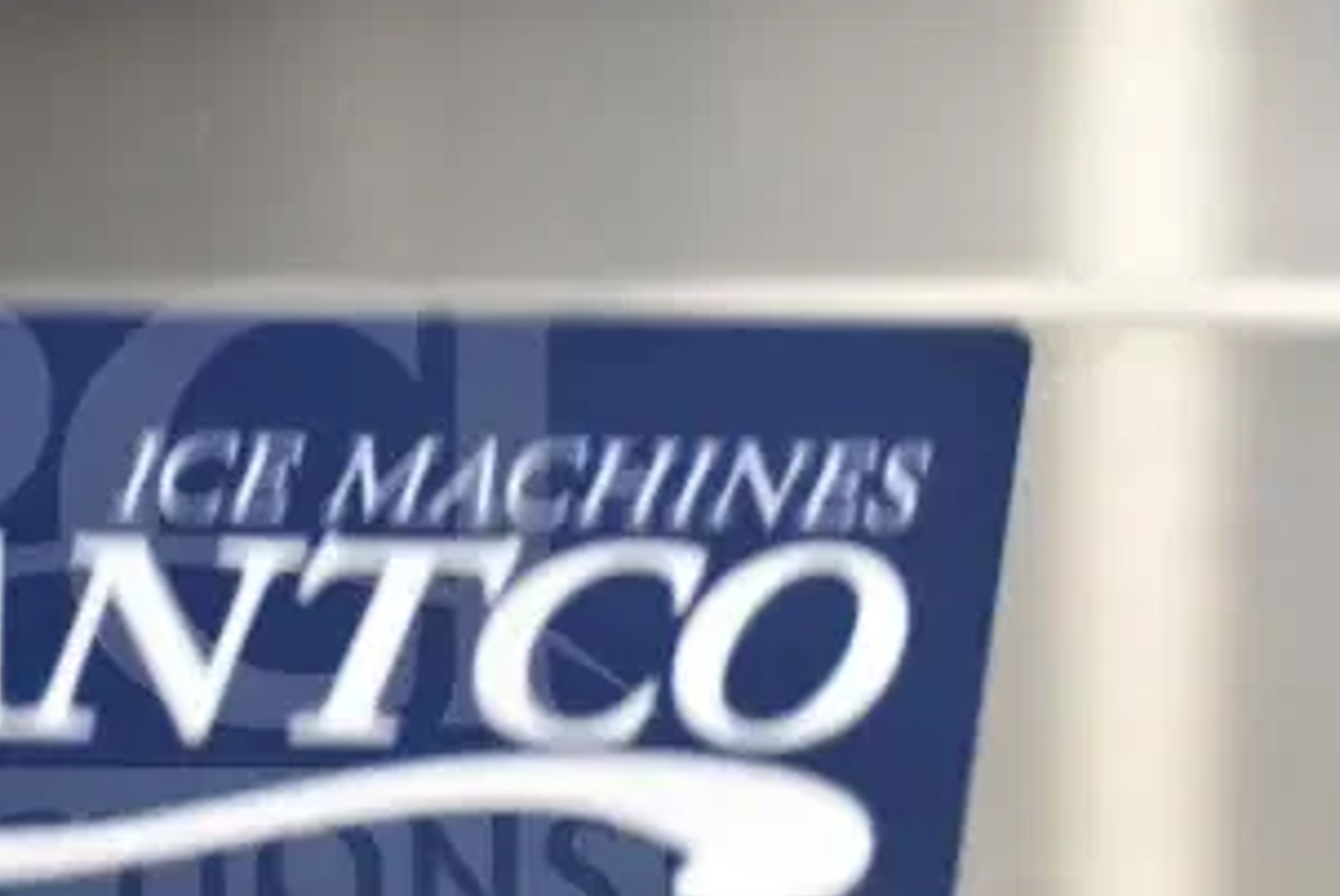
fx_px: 4508
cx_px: 164
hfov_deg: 16.7
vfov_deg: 11.3
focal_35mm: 121
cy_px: 628
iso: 6400
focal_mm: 40
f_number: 5
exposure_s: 1/80
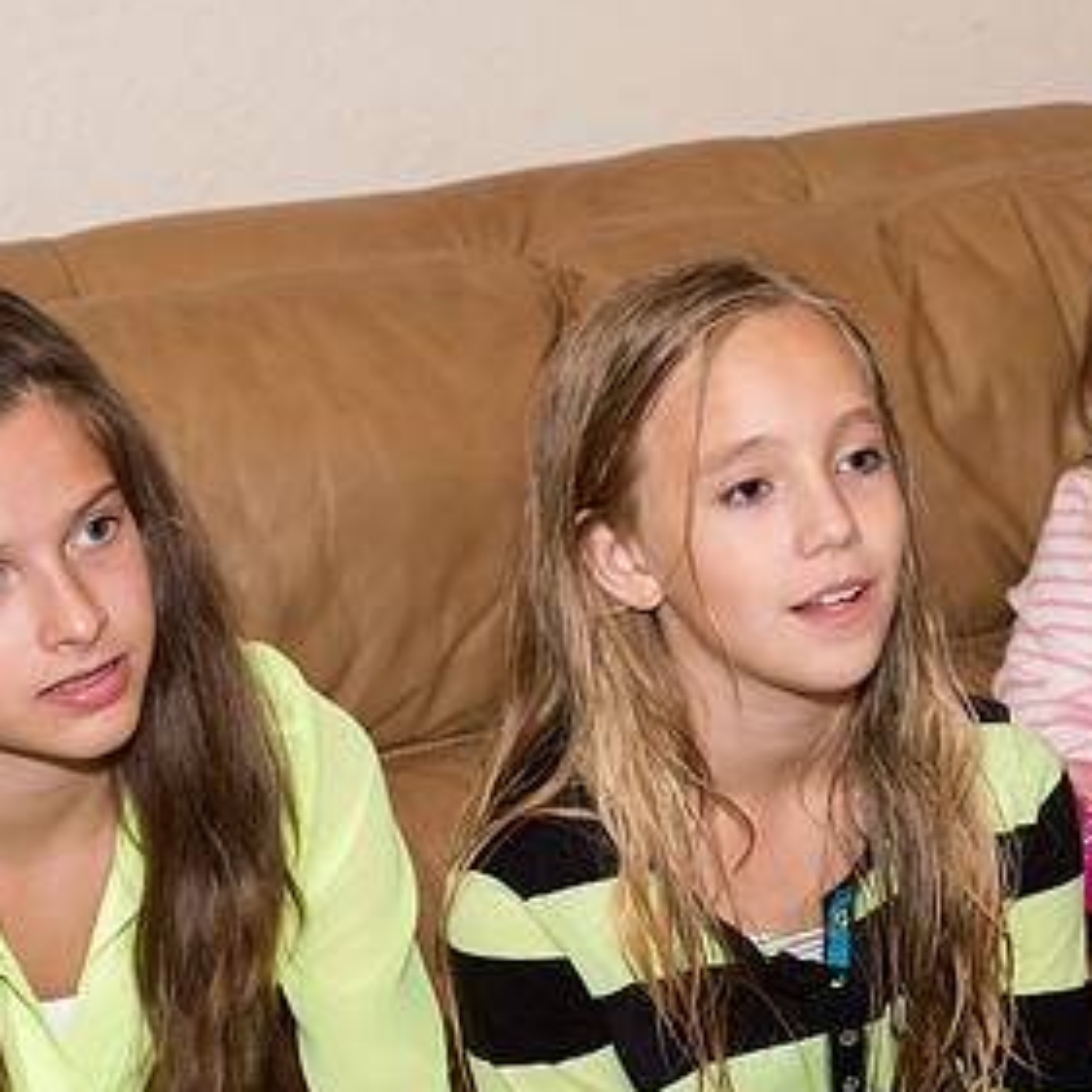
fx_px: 4390
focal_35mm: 123
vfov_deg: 14.2
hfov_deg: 14.1
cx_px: 781
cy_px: 550
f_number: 7.1
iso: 4000
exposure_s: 1/160
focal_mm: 70
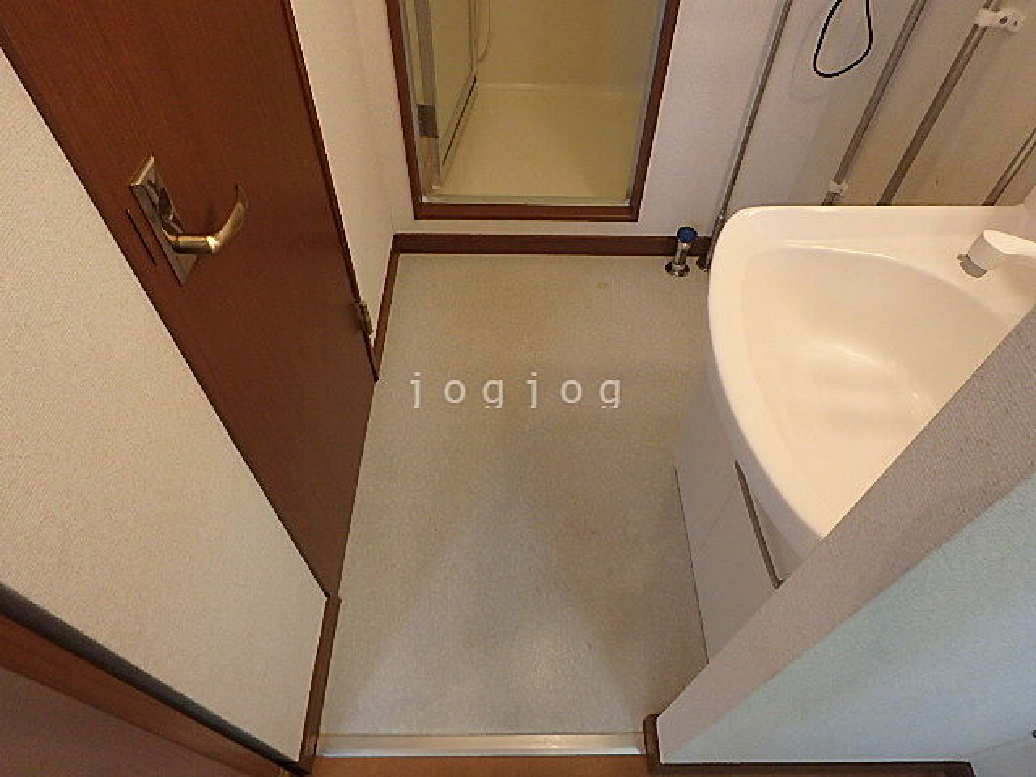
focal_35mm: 21
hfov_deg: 79.0
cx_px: 518
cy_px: 388
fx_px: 628
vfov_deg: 63.4
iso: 320
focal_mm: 3.7
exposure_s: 1/30
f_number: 3.5
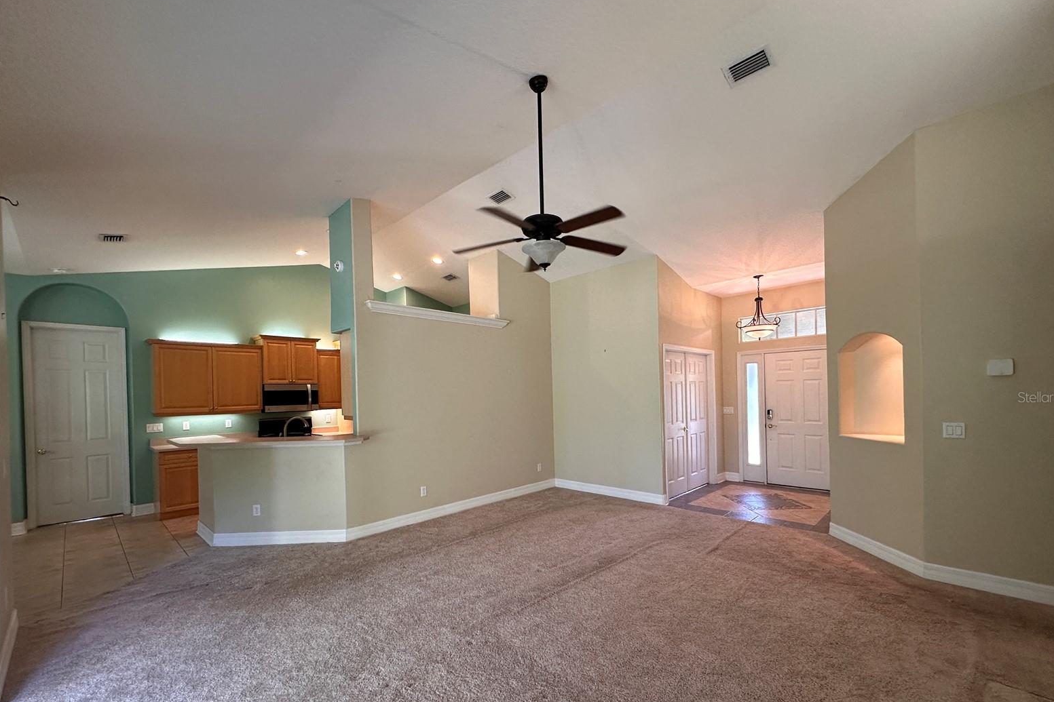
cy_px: 397
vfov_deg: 76.9
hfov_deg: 100.4
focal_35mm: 15
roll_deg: +1.1
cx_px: 539
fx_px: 439
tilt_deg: -0.4
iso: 250
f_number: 2.2
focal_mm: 2.22
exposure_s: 1/120
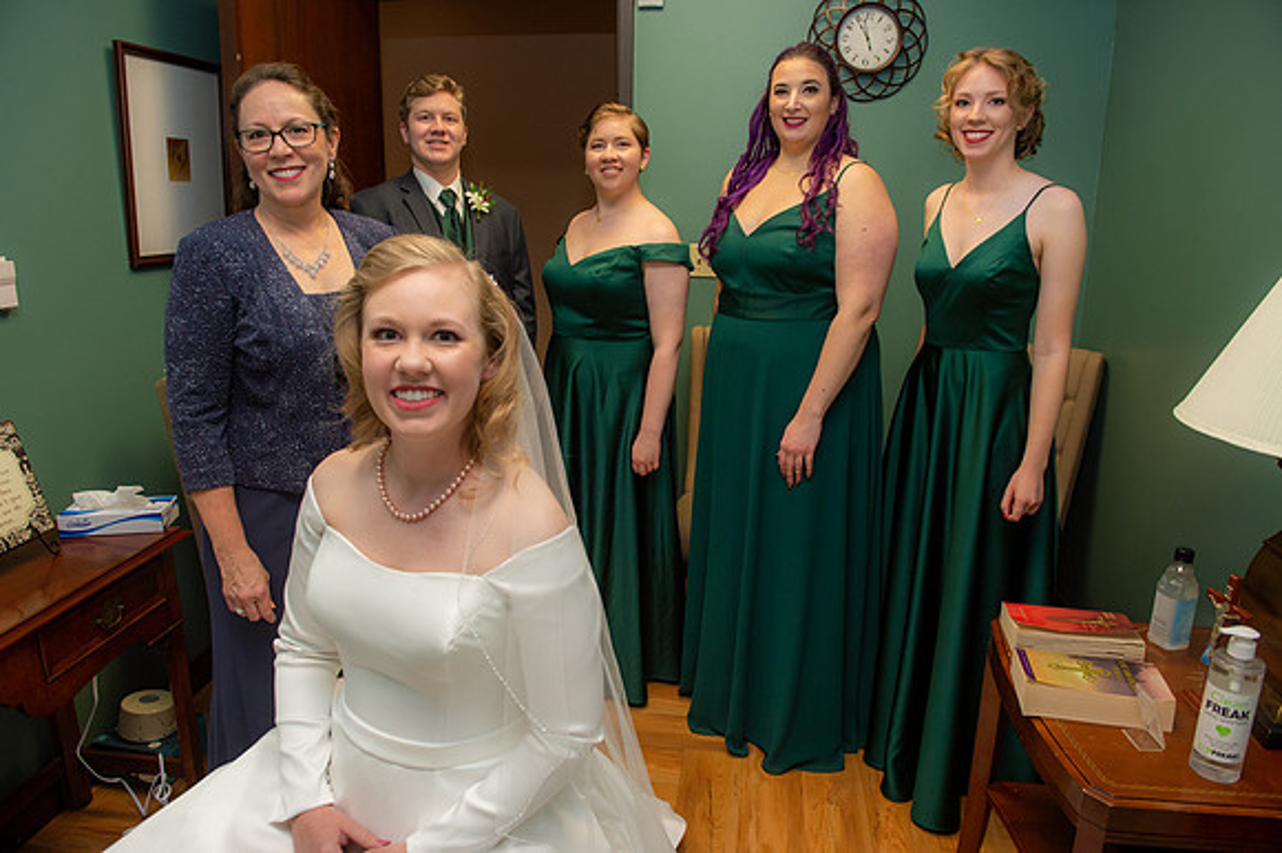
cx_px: 641
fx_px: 854
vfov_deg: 53.1
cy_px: 426
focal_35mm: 24
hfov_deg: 73.8
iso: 1250
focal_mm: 24
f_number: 5.6
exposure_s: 1/160
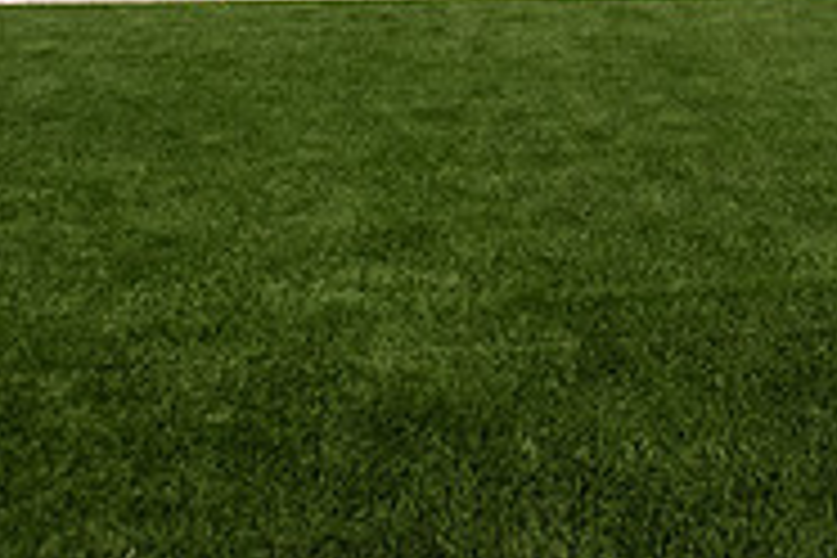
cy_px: -259
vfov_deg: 21.7
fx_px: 1232
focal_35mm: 53
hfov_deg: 33.9
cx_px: 855
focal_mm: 17
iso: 1250
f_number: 4
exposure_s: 1/125
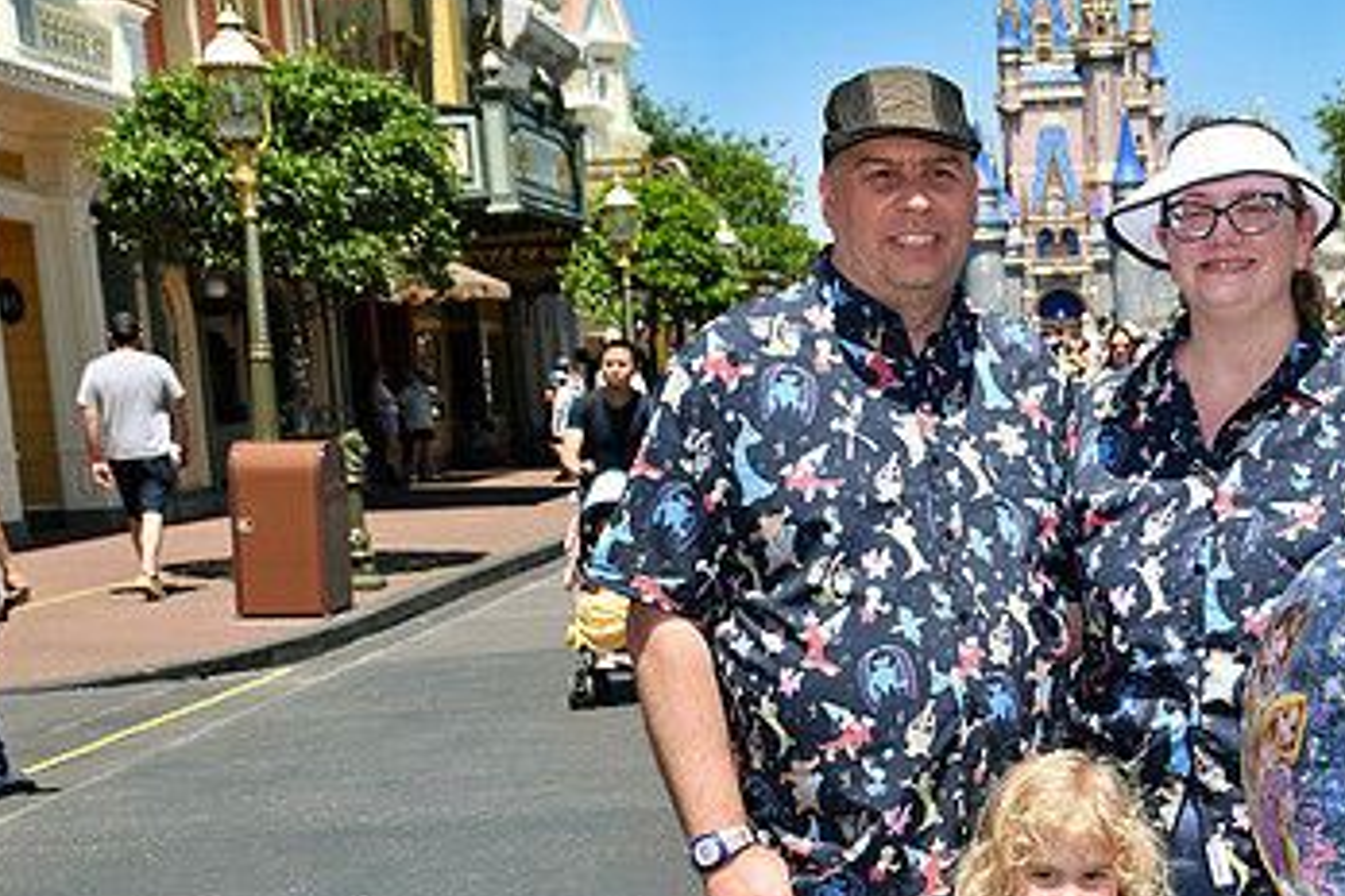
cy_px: 655
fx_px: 2615
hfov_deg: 28.2
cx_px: 1098
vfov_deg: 19.3
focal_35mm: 70
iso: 100
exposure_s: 1/250
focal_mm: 28
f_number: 8
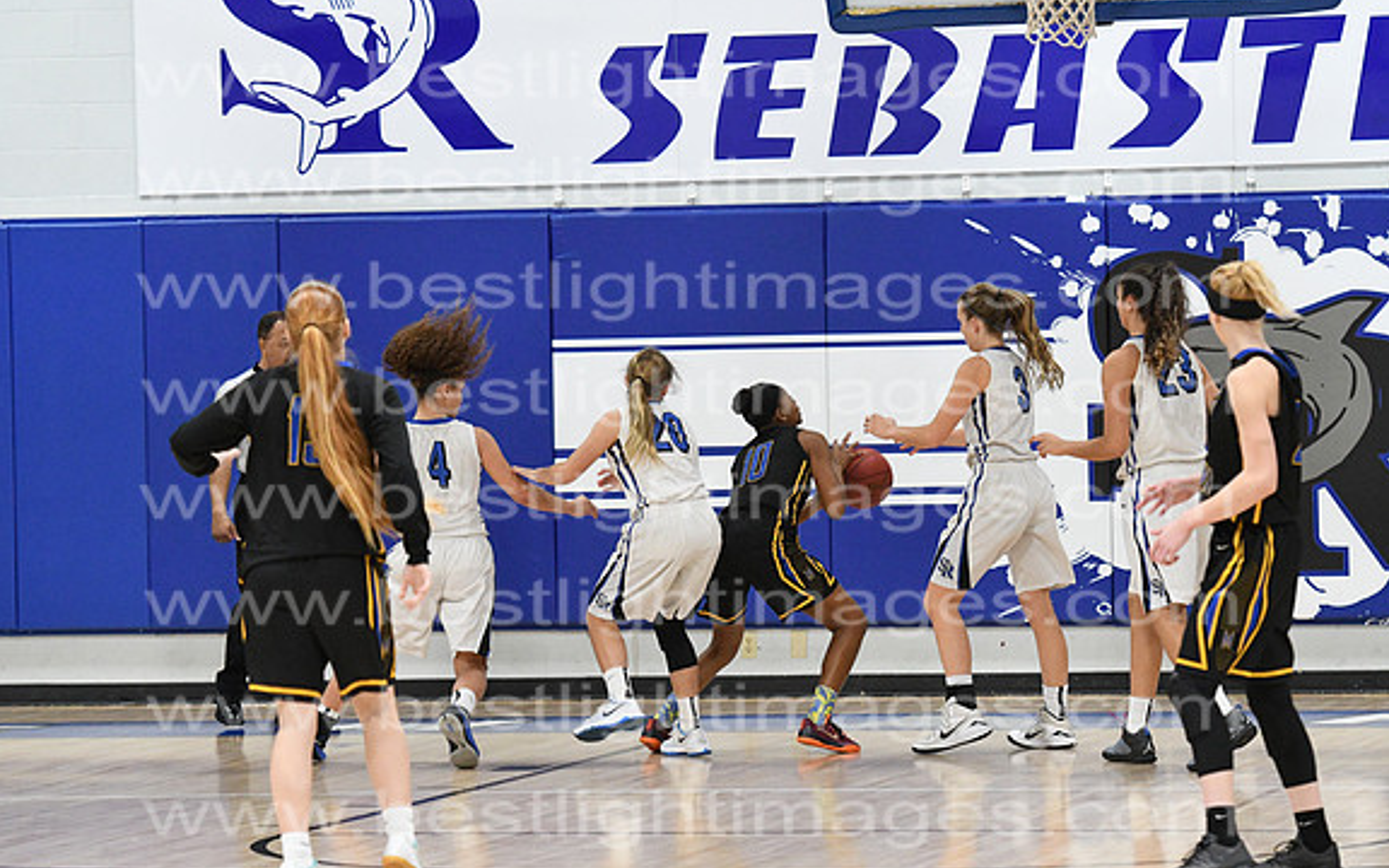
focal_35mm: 188
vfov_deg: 7.0
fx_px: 7117
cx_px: 692
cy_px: 450
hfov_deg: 11.1
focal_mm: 122
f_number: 4
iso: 5000
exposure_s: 1/640
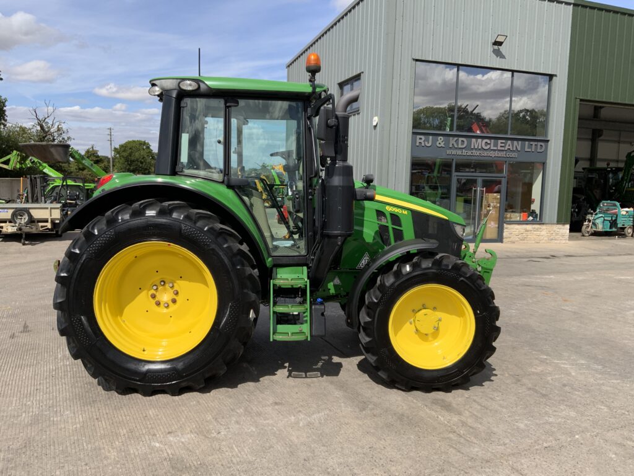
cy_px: 238
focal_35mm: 29
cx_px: 317
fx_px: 531
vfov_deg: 48.2
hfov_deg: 61.7
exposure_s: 1/2227
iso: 16
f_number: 1.8
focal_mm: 3
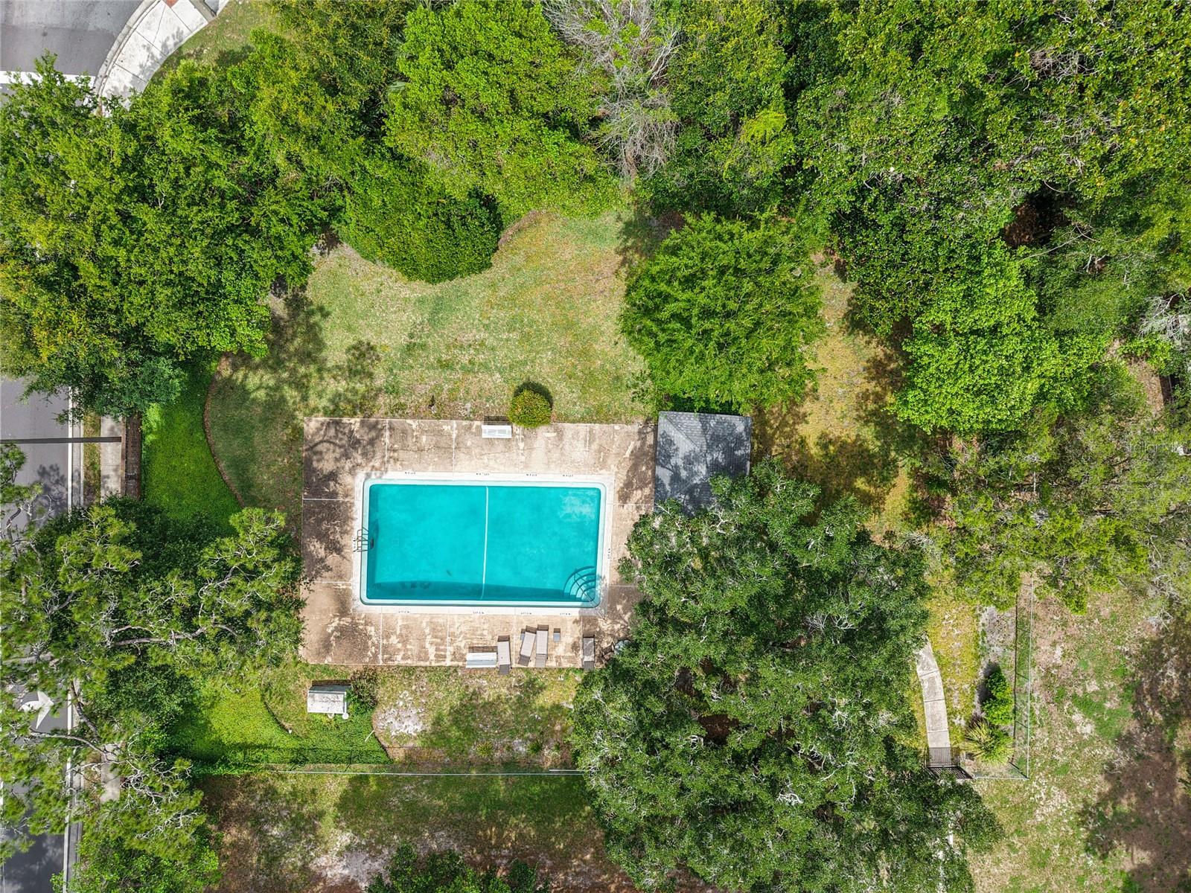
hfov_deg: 71.6
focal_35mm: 24
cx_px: 596
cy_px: 446
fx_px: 826
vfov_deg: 56.8
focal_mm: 8.67
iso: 150
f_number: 1.8
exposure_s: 1/2500
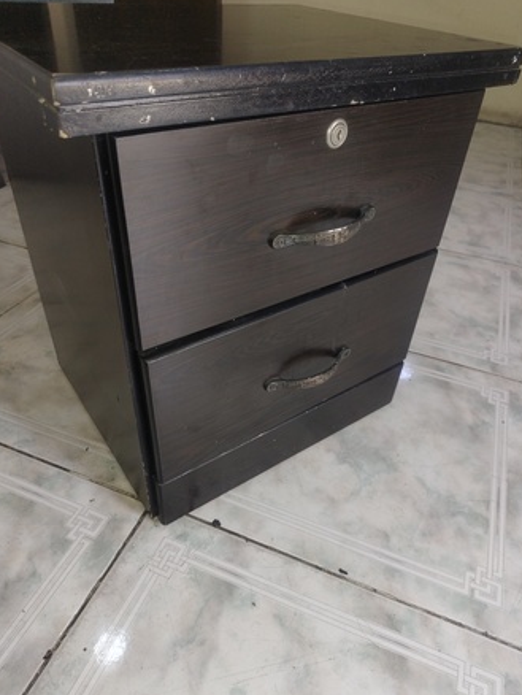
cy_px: 355
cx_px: 258
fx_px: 482
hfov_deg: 56.9
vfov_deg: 71.6
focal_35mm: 24
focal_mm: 5.56
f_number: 1.88
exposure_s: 1/100
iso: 163
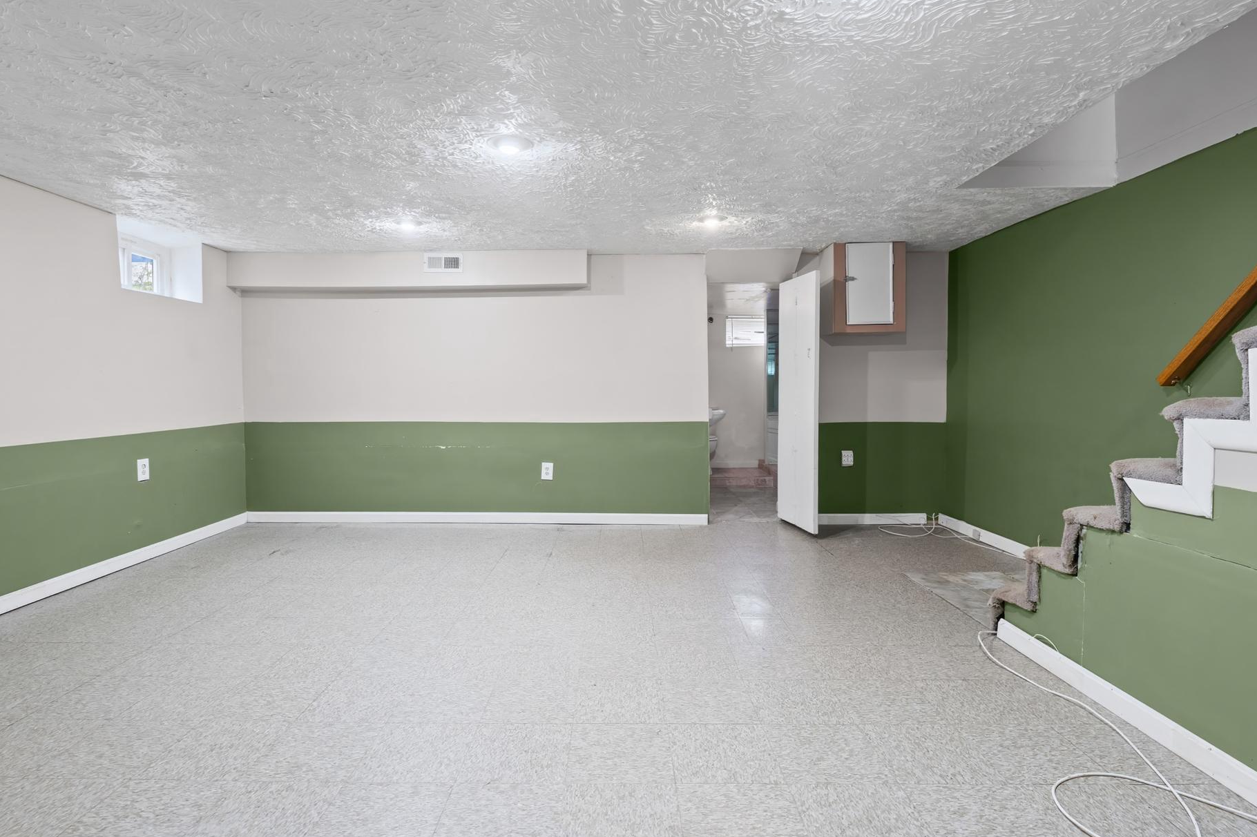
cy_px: 421
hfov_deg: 90.0
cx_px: 607
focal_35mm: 18
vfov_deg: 67.3
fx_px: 628
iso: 2000
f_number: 7.1
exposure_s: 1/13
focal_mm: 16
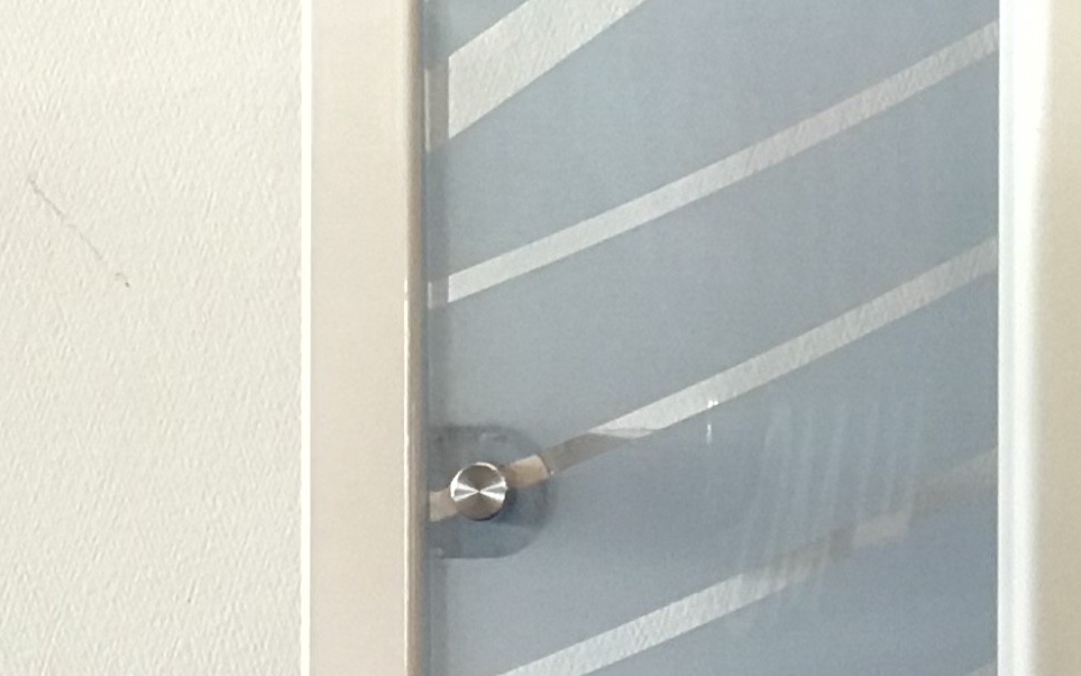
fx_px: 7454
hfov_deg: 8.2
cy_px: 1047
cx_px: -111
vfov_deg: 5.1
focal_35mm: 253
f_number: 2.8
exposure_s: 1/60
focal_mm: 6.6
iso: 100
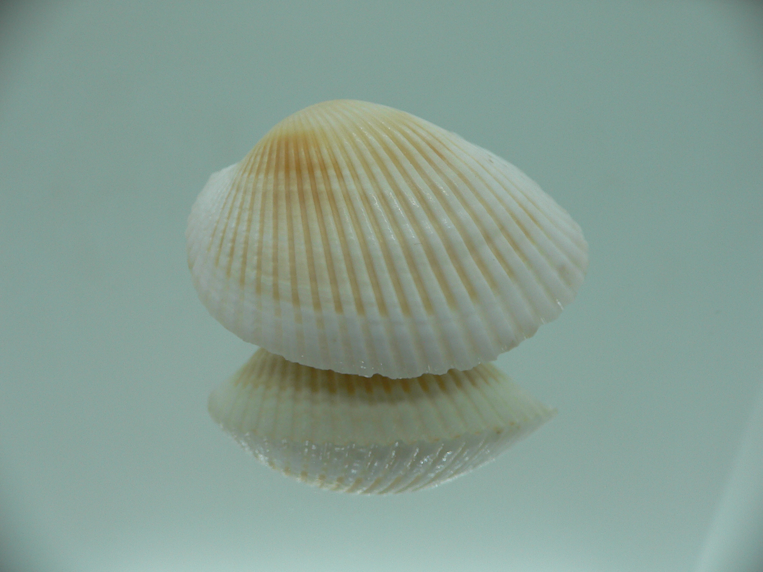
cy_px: 286
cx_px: 382
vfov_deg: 40.7
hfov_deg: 52.6
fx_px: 771
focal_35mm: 35
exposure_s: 1/60
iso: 80
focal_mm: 4.6
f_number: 2.8
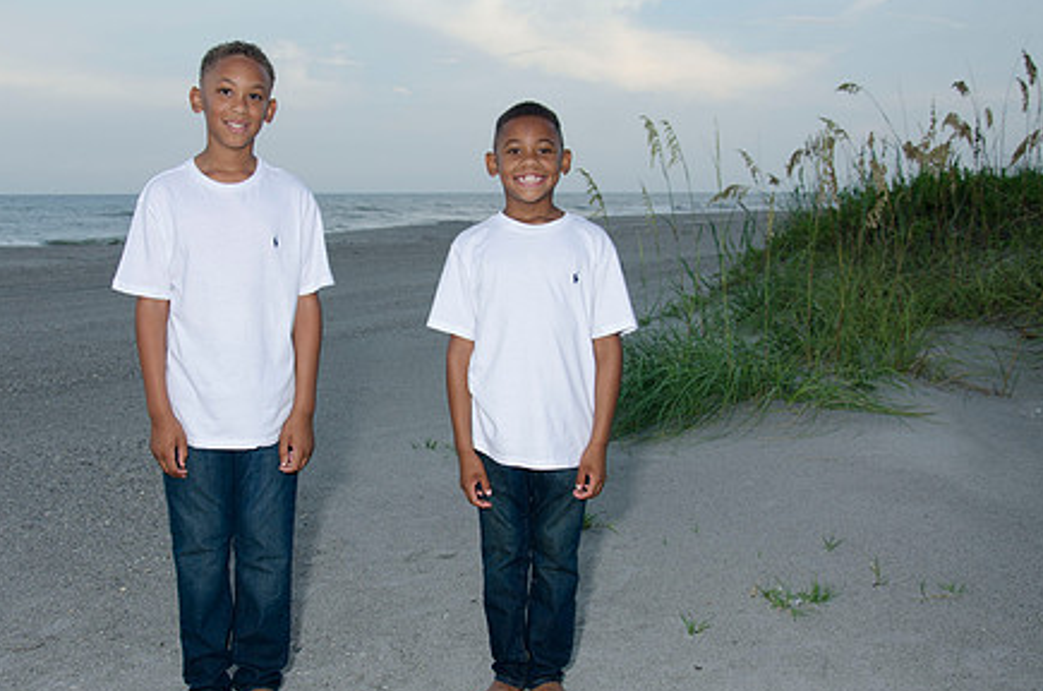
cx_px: 417
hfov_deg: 41.0
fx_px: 1388
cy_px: 322
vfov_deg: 27.9
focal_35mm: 48
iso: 100
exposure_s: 1/125
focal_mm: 24
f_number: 5.6
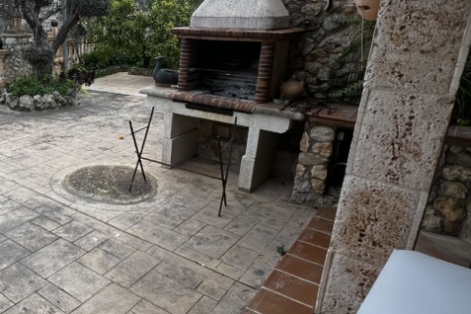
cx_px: 47
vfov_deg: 44.9
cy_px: 137
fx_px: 379
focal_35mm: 29
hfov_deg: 55.3
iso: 32
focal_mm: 1.57
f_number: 1.8
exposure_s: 1/188
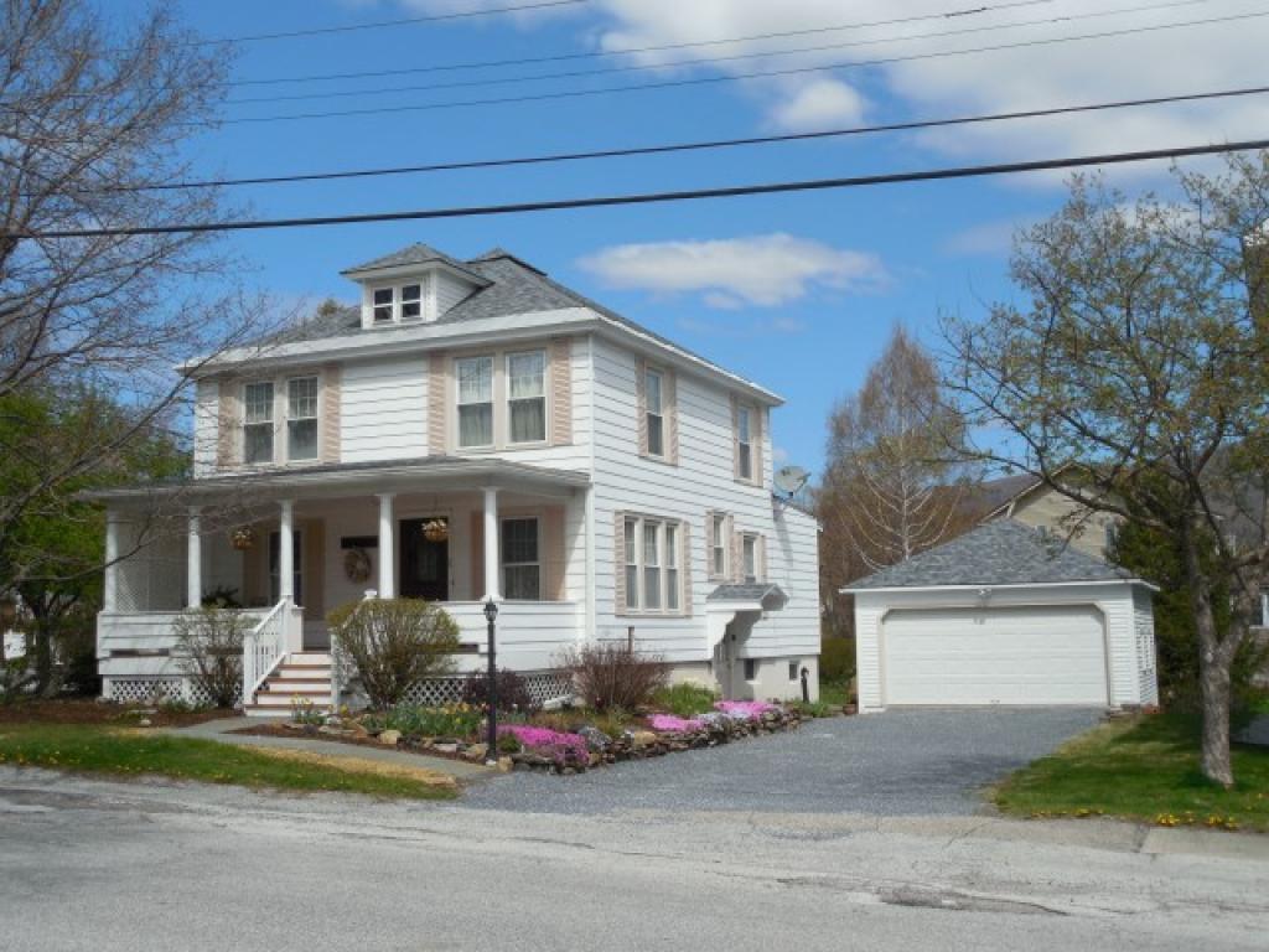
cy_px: 476
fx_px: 1430
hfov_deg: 47.9
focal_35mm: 39
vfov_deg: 36.8
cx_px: 634
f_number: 3.8
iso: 125
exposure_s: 1/1600
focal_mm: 7
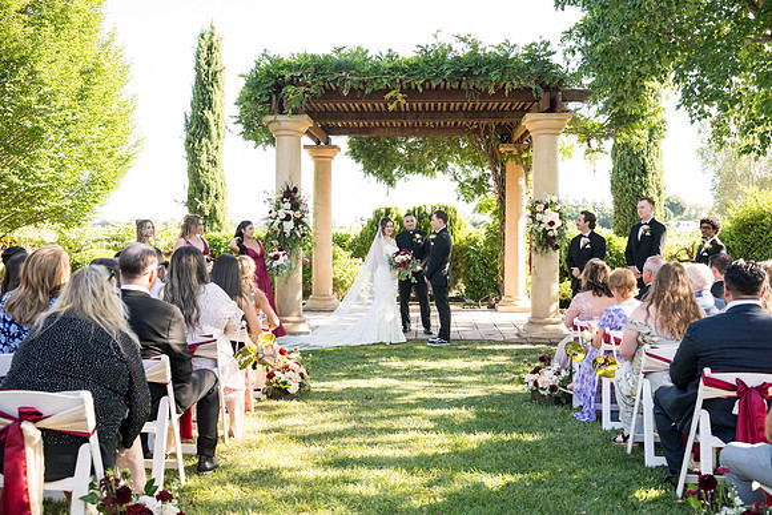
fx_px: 751
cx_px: 386
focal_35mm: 35
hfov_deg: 54.4
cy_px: 258
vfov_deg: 37.9
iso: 640
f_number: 4
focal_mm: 35
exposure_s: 1/400
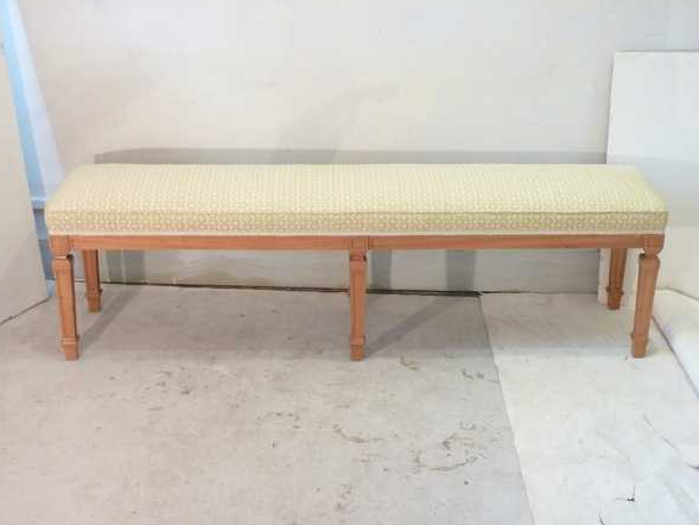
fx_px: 1070
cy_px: 259
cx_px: 345
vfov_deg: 27.5
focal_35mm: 53
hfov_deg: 36.2
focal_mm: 8.5
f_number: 3.8
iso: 400
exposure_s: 1/8
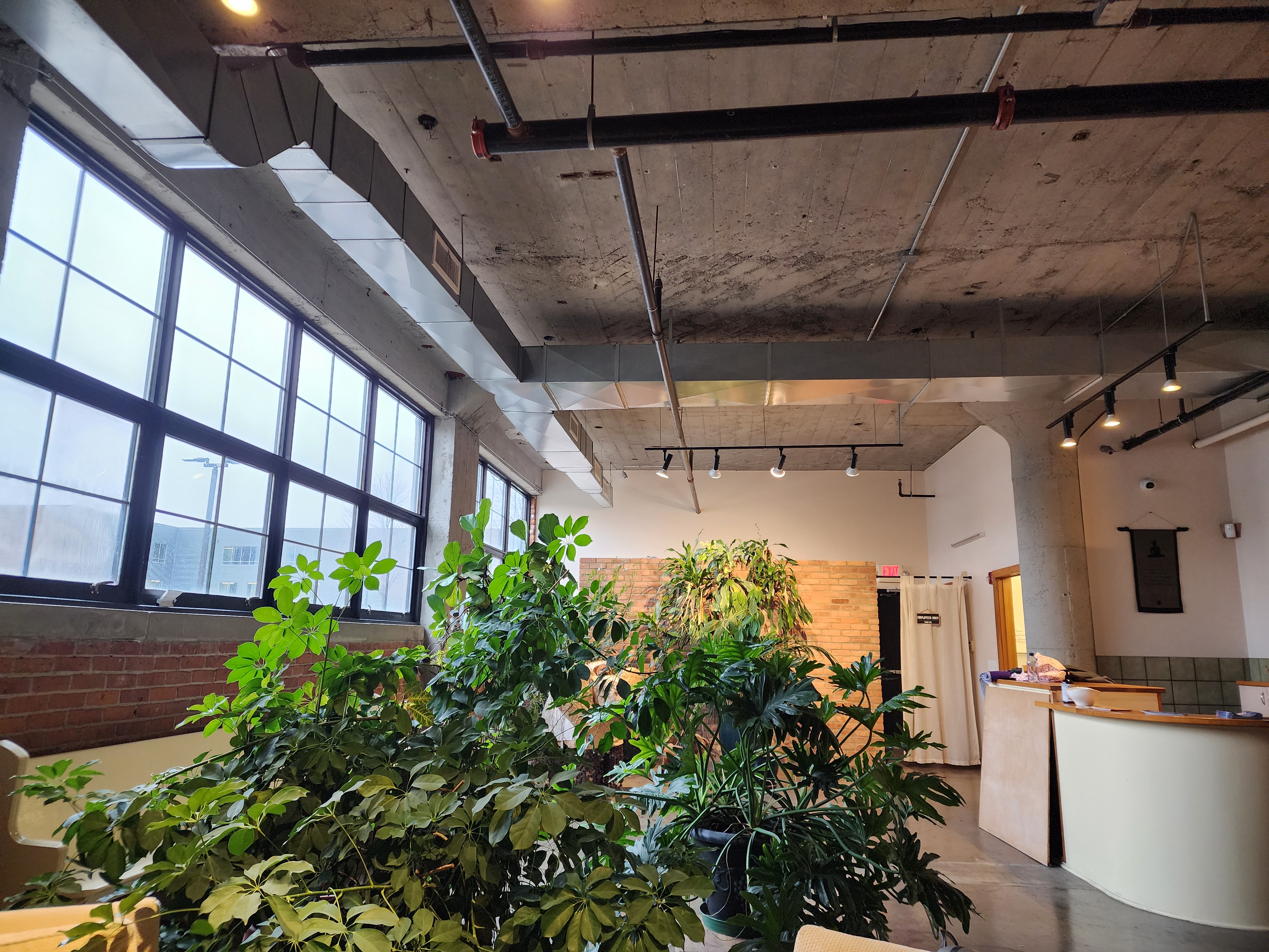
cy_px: 476
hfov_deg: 73.9
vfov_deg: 58.9
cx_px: 634
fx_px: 843
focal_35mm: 23
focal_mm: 6.4
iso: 400
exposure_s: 1/120
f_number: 1.8
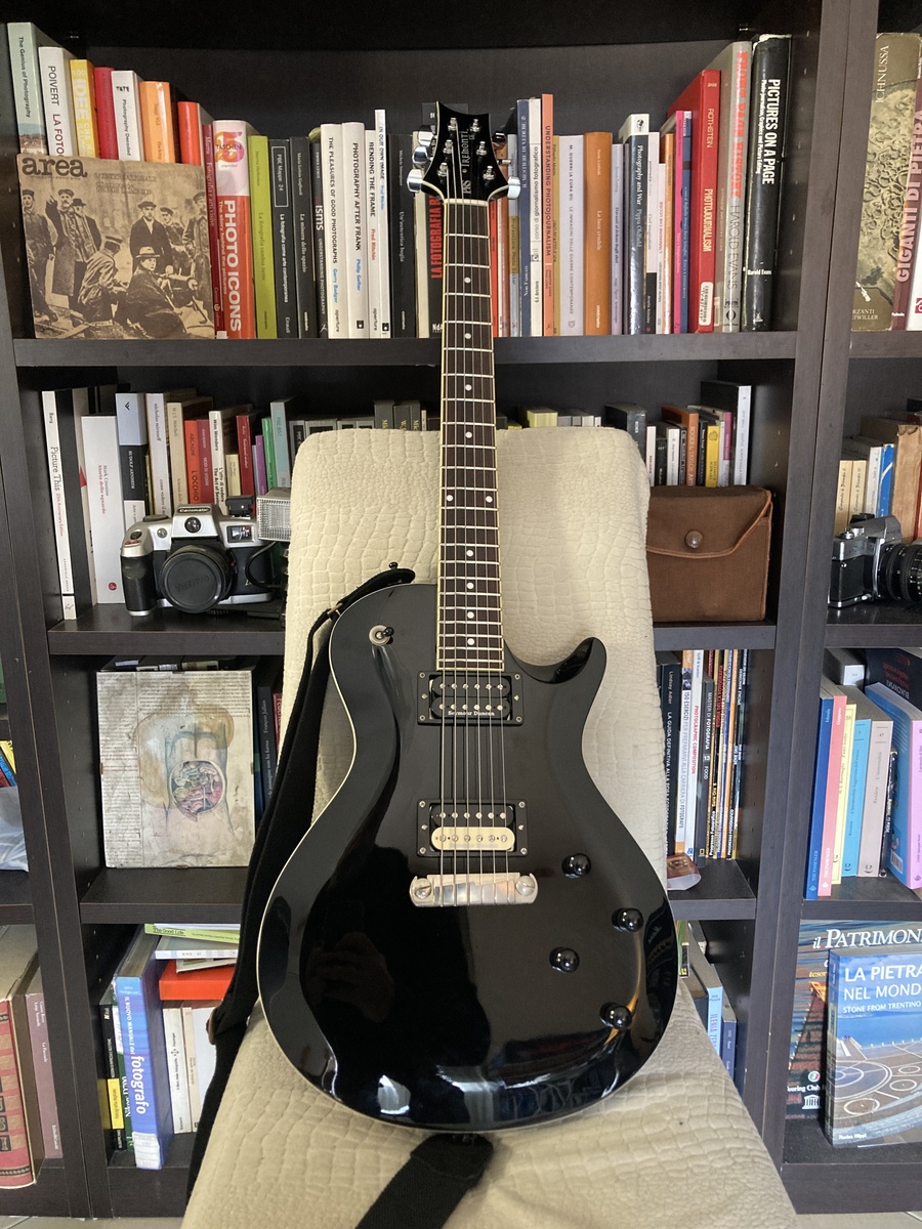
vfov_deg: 63.4
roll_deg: +0.8
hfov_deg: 49.7
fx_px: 994
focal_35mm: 28
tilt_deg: -13.4
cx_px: 461
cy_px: 614
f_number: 1.8
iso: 400
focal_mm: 3.99
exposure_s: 1/25
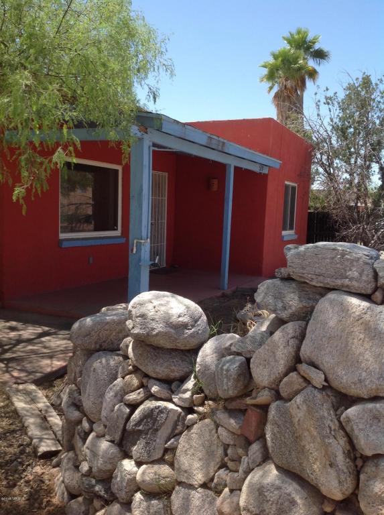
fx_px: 519
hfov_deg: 40.6
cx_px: 192
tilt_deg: -7.4
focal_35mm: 35
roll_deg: -0.6
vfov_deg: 52.7
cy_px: 258
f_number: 2.4
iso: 50
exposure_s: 1/916
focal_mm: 4.28
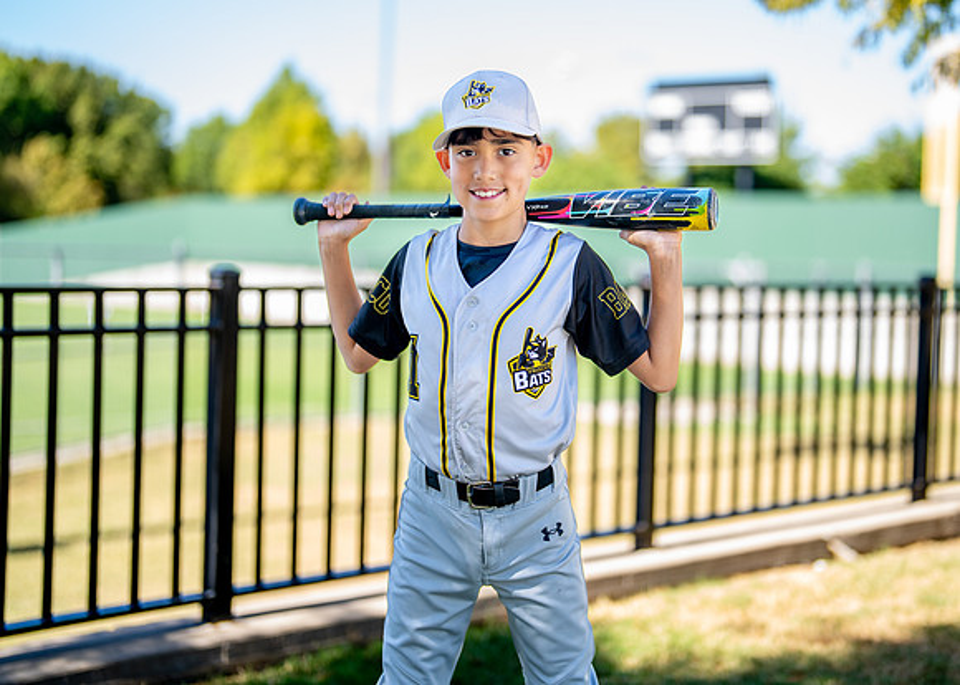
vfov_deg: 22.9
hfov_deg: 31.6
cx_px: 559
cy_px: 286
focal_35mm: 62
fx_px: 1692
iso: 100
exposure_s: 1/1250
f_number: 1.2
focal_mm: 50
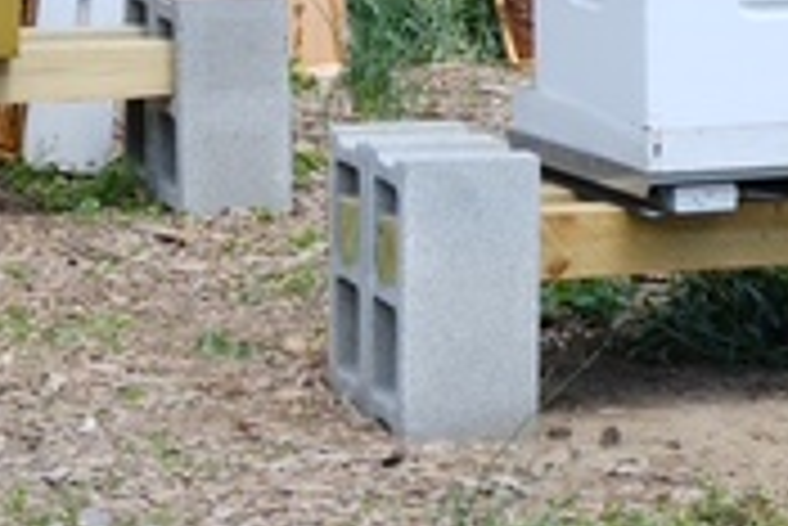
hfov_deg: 8.2
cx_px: 90
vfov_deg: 5.5
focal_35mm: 249
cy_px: -346
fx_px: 5455
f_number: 5.6
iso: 320
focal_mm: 45
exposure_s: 1/350
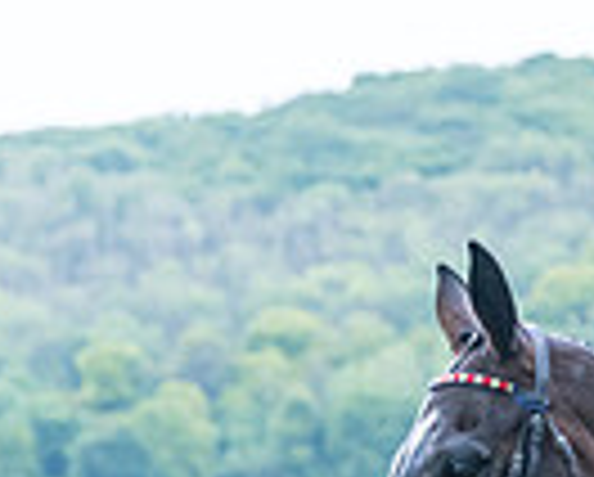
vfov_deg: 4.0
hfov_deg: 5.0
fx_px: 6761
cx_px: 1162
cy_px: 764
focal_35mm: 384
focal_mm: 70
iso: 800
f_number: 4
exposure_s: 1/1600
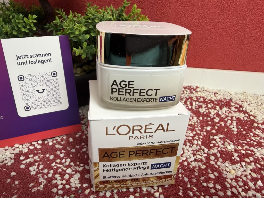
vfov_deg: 56.8
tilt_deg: -28.6
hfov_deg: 71.6
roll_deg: -0.7
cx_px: 132
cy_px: 99
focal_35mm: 24
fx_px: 183
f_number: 2.2
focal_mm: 2.22
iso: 160
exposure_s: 1/100
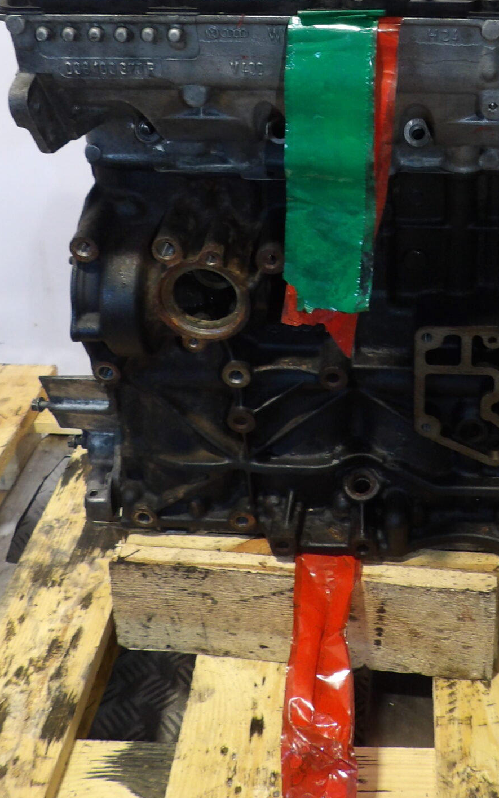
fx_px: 1001
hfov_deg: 27.3
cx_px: 413
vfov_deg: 42.1
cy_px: 196
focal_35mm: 46
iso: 167
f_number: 2.8
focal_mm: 4.3
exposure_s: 1/33
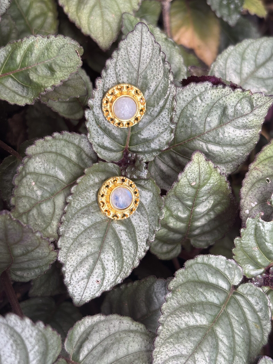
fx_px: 547
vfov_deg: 36.8
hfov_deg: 28.0
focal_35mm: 52
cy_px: 182
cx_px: 136
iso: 50
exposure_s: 1/121
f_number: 1.6
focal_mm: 5.96
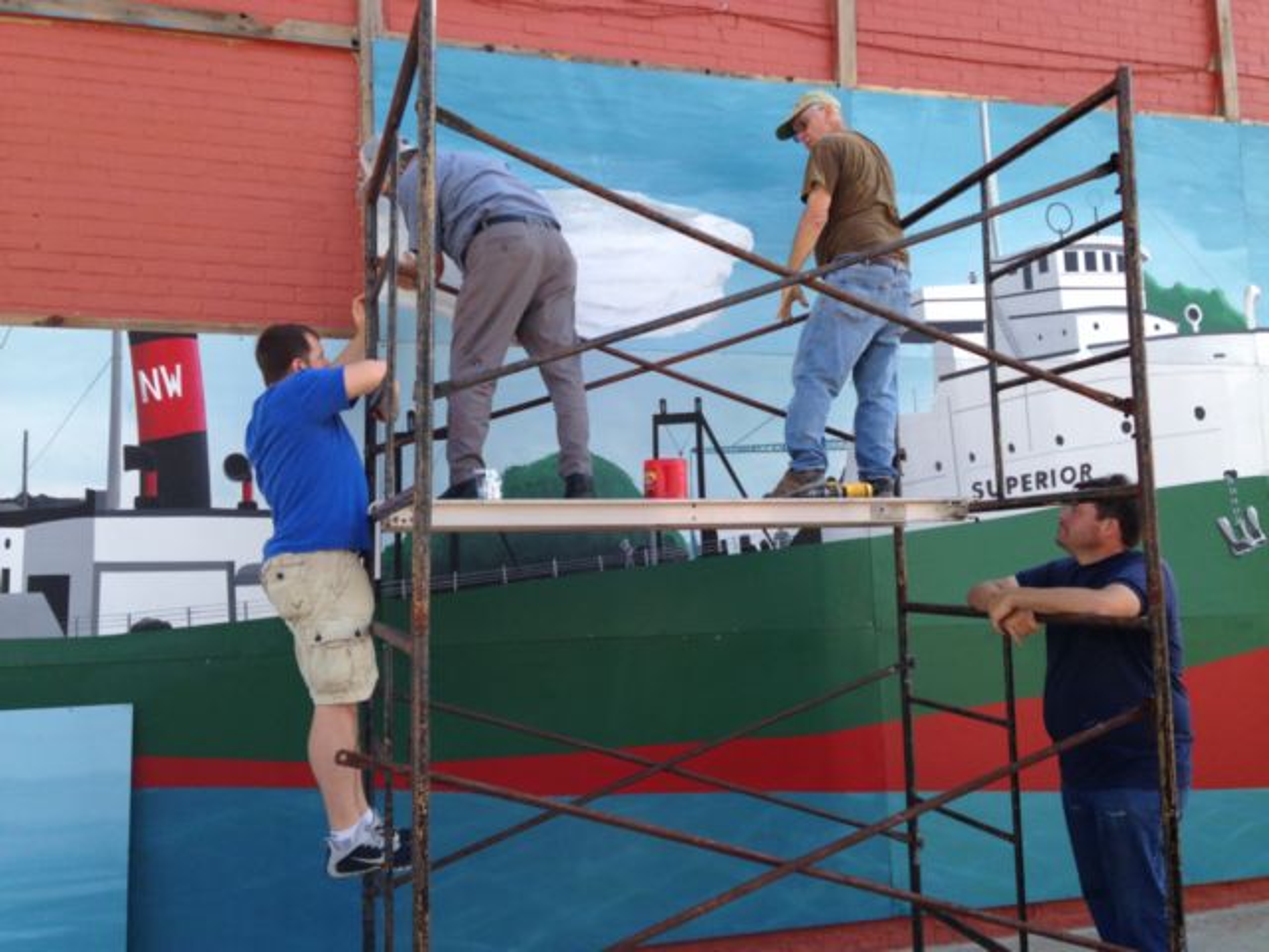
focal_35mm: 33
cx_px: 634
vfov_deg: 42.9
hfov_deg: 55.4
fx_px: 1210
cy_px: 476
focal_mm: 4.12
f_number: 2.4
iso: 50
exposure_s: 1/364
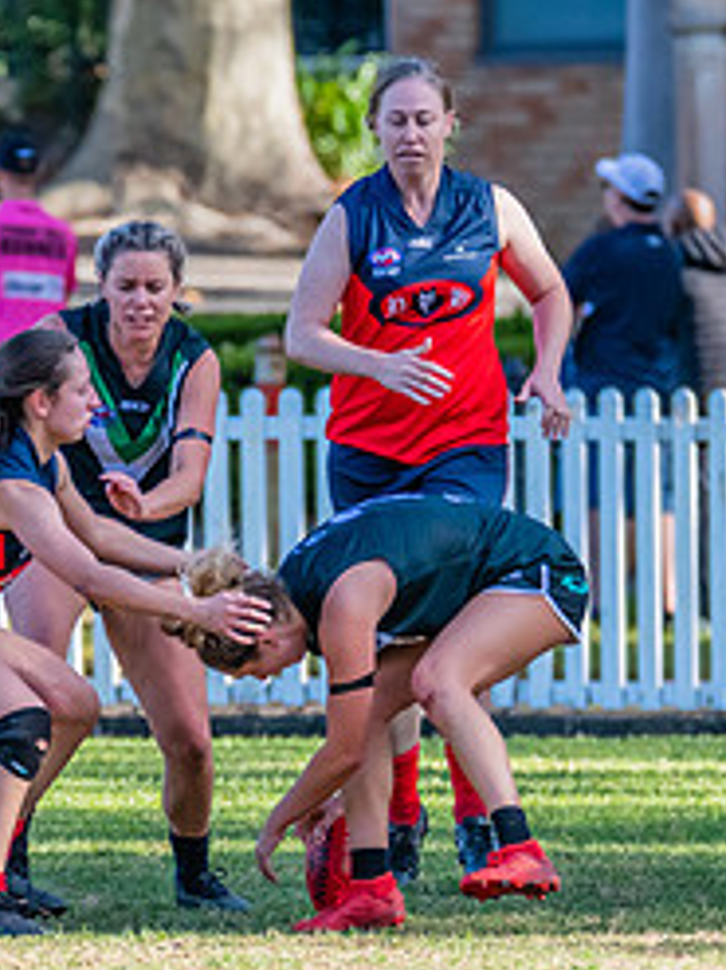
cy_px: 696
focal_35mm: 944
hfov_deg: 1.6
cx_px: 360
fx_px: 26421
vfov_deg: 2.1
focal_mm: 350
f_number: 6
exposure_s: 1/1600
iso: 1800
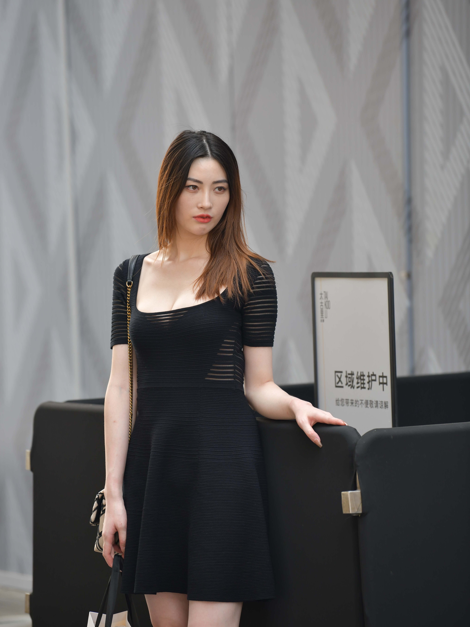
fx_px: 3928
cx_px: 234
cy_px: 291
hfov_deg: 6.8
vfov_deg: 9.1
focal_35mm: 217
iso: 500
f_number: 3.5
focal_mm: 200
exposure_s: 1/500
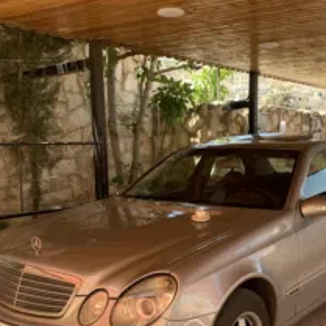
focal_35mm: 44
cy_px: 223
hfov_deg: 38.3
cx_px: 182
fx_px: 469
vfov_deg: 37.8
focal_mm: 4.25
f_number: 1.8
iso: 25
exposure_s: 1/163
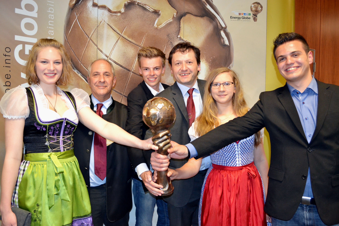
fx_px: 282
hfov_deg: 61.9
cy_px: 113
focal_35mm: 30
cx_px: 170
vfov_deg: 43.6
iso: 2000
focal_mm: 20
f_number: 3.8
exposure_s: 1/60
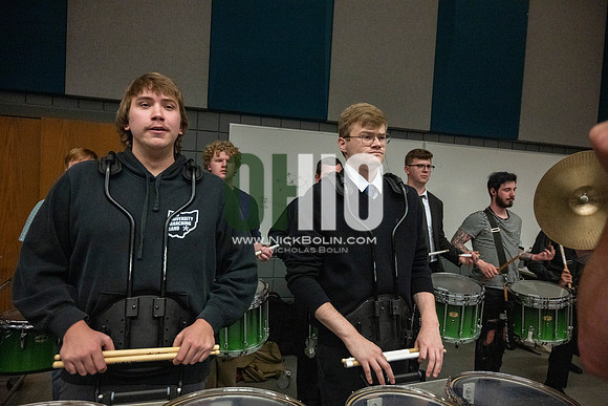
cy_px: 203
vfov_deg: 53.2
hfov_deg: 73.7
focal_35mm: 24
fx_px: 405
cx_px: 304
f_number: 4
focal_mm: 24
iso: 10000
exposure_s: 1/500
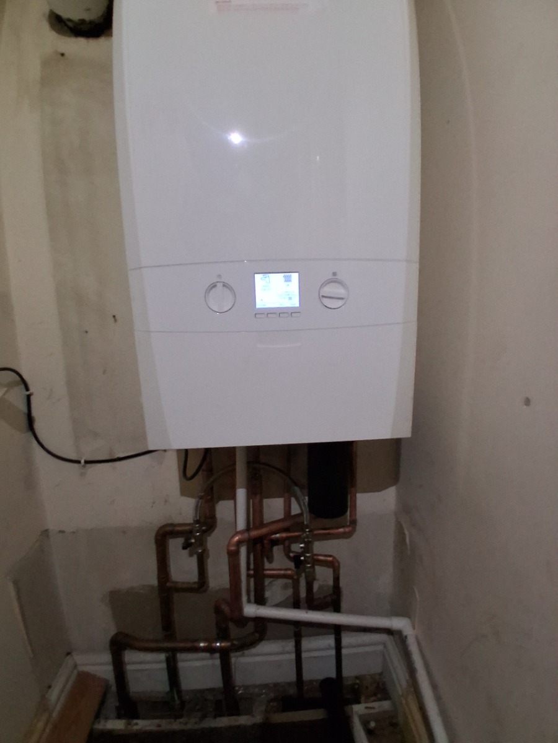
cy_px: 372
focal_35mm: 17
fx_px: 365
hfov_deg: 74.7
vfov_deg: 91.0
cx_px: 279
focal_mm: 1.4
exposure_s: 1/24
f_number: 2.2
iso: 640
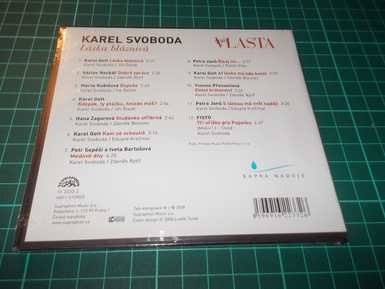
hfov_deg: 61.7
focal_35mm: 29
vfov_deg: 48.2
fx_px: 323
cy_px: 144
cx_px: 192
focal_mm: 4.1
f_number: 3.3
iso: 200
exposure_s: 1/30
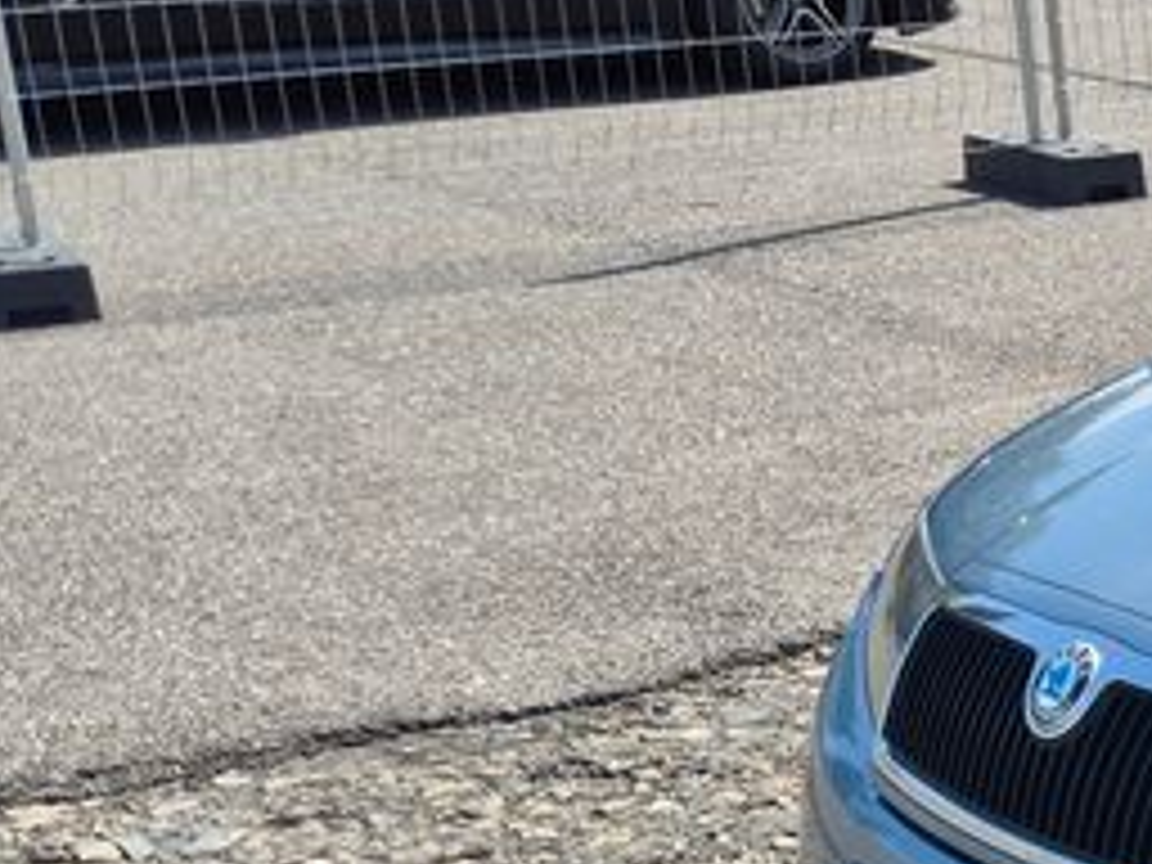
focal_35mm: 92
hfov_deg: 16.7
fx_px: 3062
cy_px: 706
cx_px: 2214
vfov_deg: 15.9
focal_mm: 5.4
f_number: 1.8
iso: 25
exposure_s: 1/1060
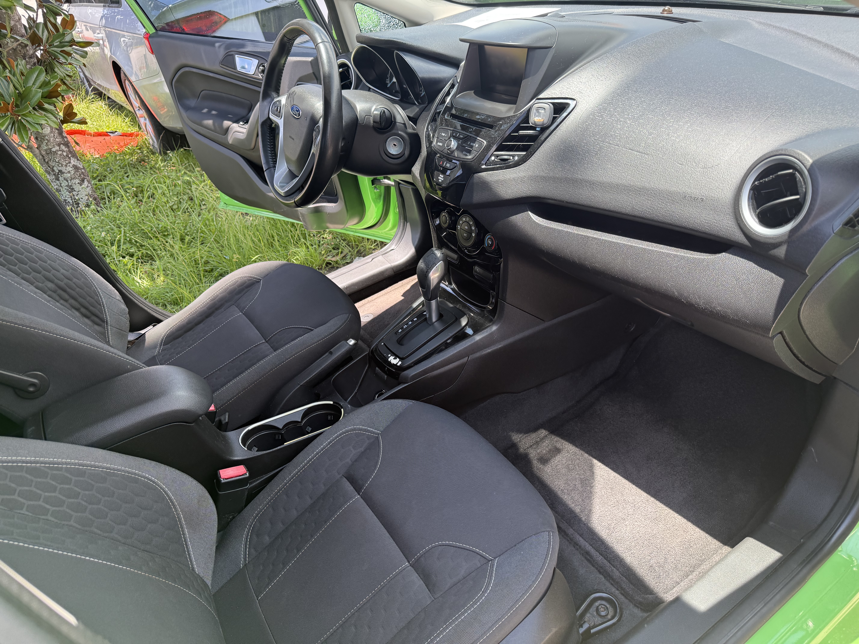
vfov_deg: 56.8
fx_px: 596
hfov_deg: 71.6
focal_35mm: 24
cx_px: 430
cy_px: 322
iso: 100
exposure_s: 1/559
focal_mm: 6.76
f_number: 1.78
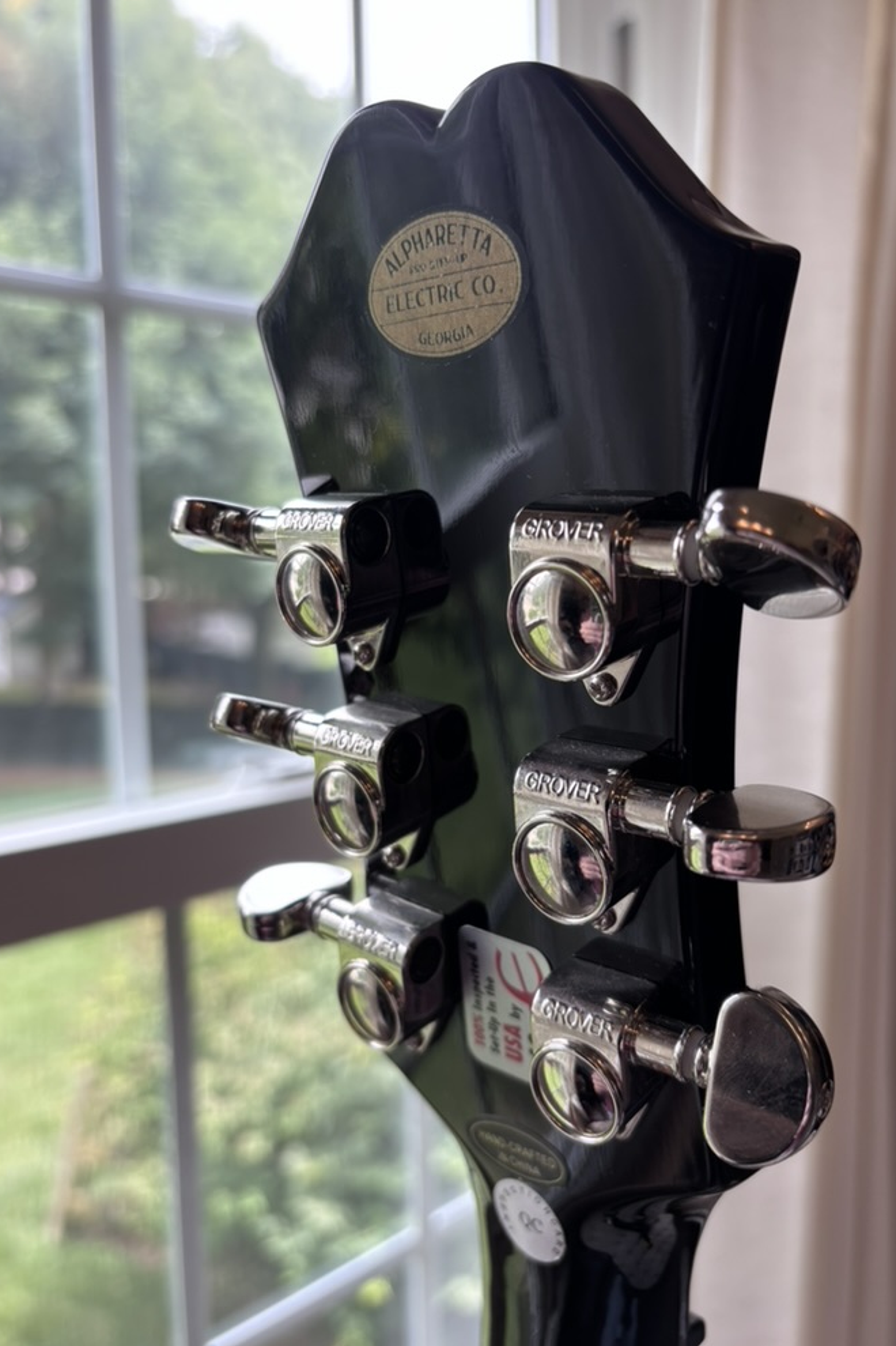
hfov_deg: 46.4
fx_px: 1046
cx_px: 464
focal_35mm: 28
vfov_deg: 65.5
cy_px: 653
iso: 32
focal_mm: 5.96
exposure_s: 1/121
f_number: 1.6
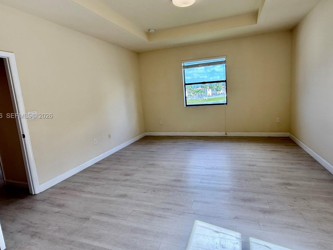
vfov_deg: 71.5
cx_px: 183
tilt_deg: -6.8
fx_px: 173
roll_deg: +3.3
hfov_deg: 87.5
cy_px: 116
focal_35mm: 18
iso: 100
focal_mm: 2.22
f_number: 2.2
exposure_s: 1/99
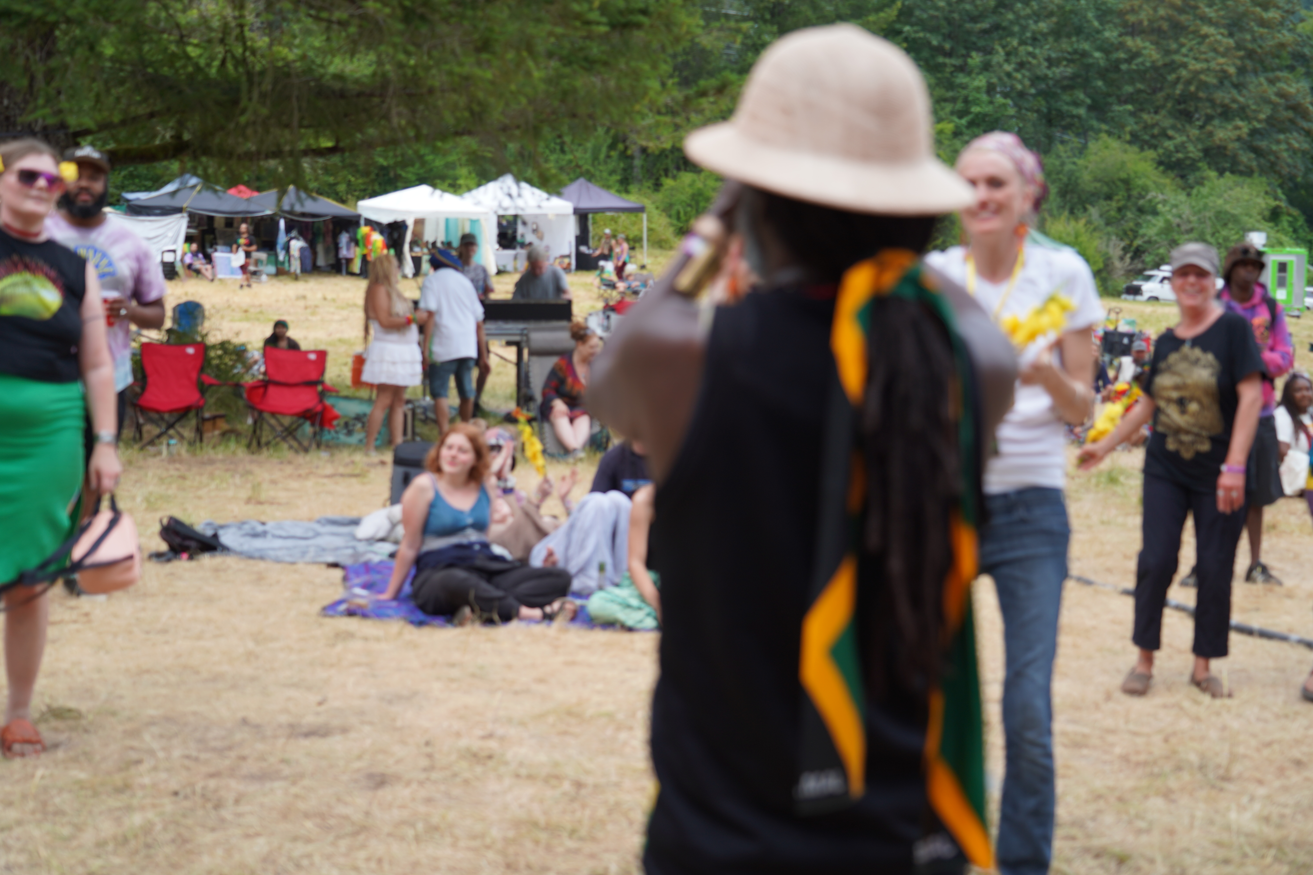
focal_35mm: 47
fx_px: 1714
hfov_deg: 41.9
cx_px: 656
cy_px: 438
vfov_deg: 28.6
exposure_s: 1/160
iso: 160
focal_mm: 47
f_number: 4
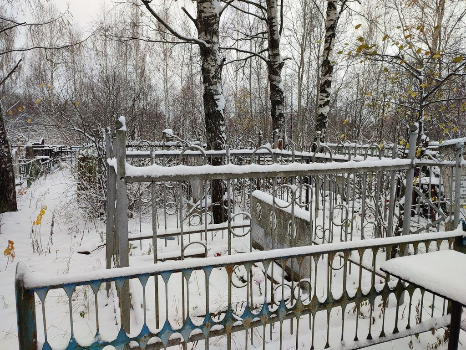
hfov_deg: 69.4
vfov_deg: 54.9
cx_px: 233
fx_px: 337
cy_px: 175
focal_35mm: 25
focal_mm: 6.04
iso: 50
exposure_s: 1/175
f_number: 1.9
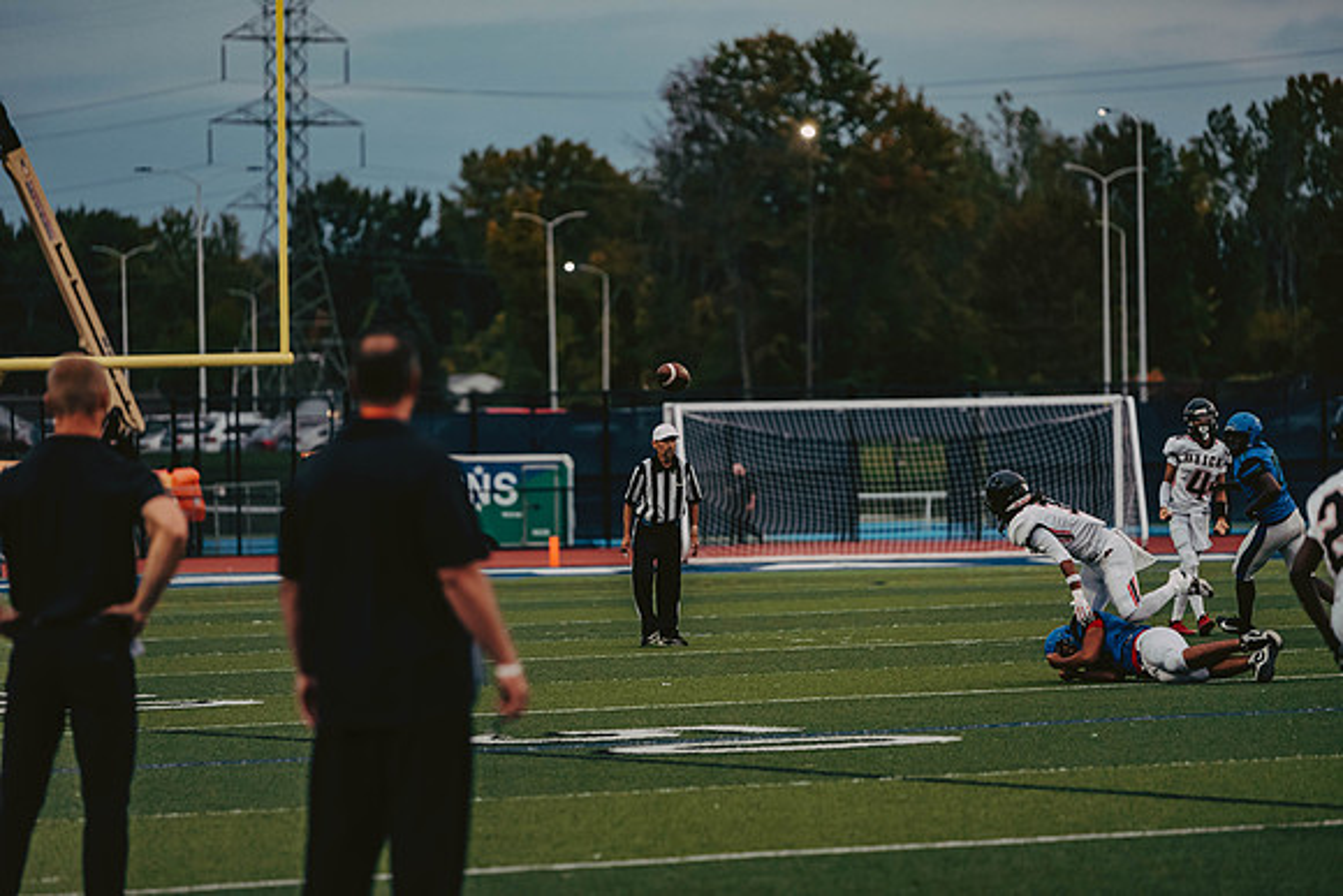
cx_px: 672
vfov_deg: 7.6
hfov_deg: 11.4
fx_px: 6716
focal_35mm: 180
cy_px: 448
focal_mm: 180
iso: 1600
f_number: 3.2
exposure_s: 1/1250
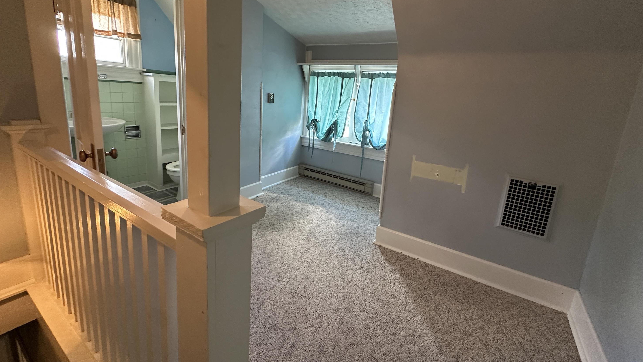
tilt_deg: -9.7
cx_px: 332
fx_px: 273
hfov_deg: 99.3
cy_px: 145
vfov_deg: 66.4
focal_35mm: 16
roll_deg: -3.9
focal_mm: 2.22
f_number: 2.2
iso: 320
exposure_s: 1/60
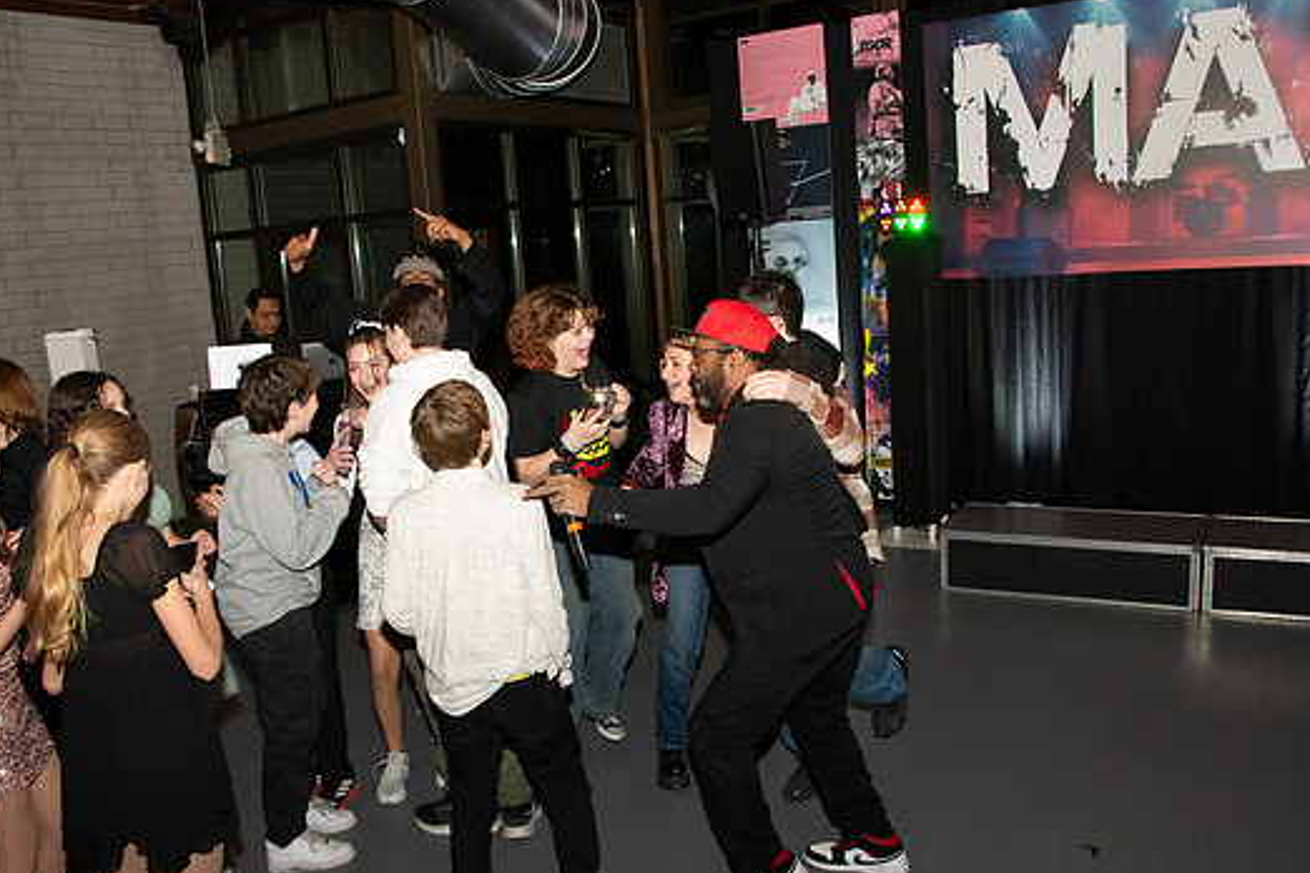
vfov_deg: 43.6
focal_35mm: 30
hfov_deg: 61.9
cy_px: 453
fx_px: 1092
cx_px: 615
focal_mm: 18
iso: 4000
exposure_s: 1/100
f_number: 6.3
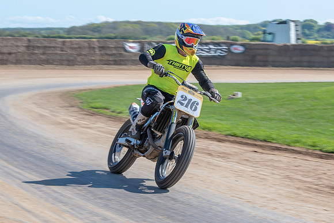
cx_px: 182
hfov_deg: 15.0
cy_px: 123
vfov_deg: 10.0
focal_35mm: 137
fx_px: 1271
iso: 100
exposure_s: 1/200
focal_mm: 82
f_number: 8
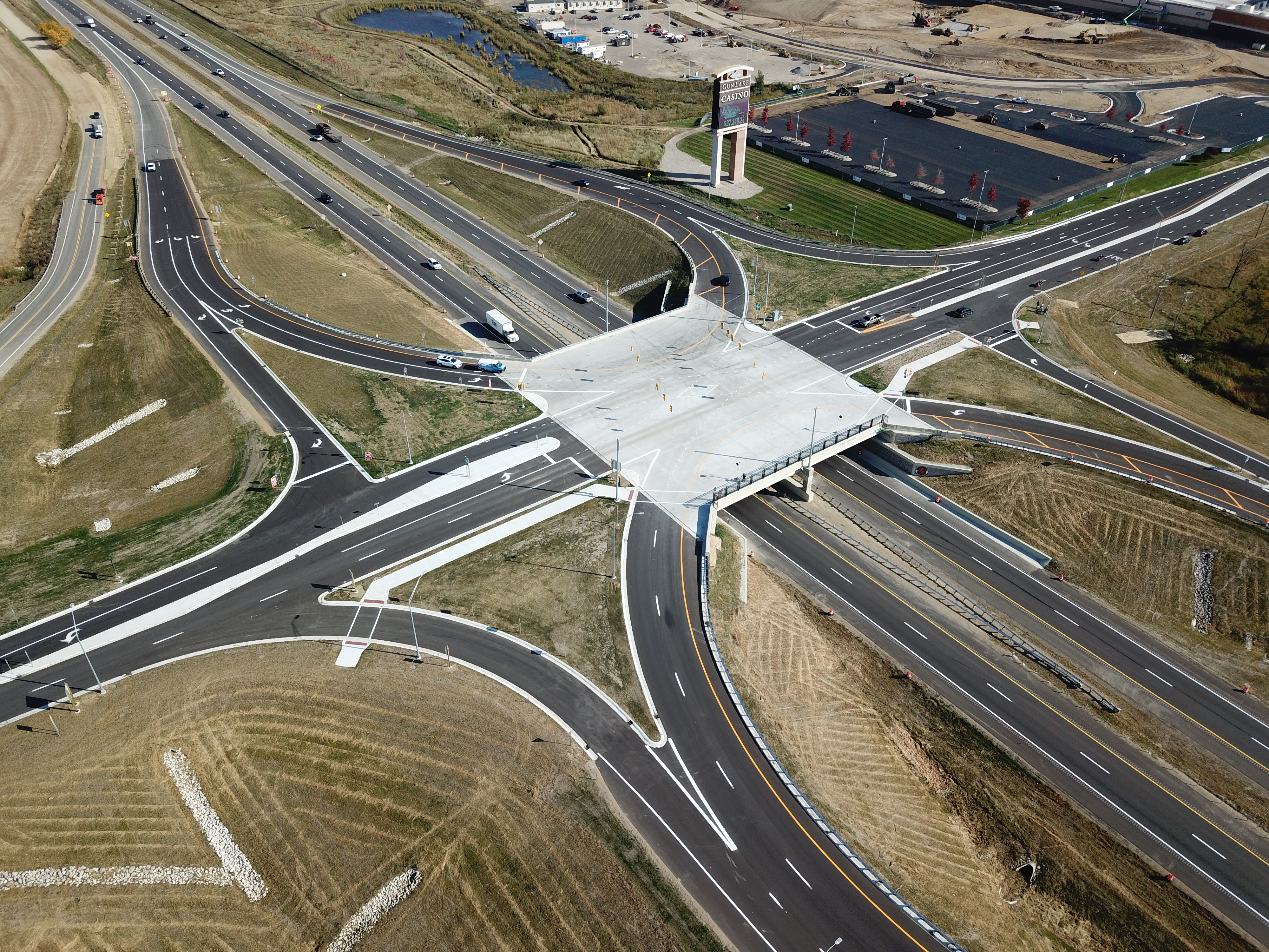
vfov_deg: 53.1
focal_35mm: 26
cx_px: 634
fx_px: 953
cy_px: 476
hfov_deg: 67.3
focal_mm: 4.73
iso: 100
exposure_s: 1/1175
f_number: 2.2
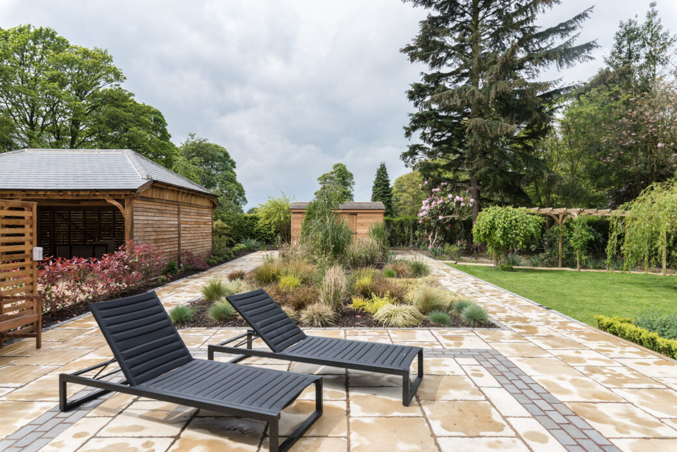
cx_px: 338
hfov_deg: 81.2
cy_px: 226
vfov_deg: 59.5
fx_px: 395
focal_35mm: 21
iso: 100
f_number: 9
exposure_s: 1/100
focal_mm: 21
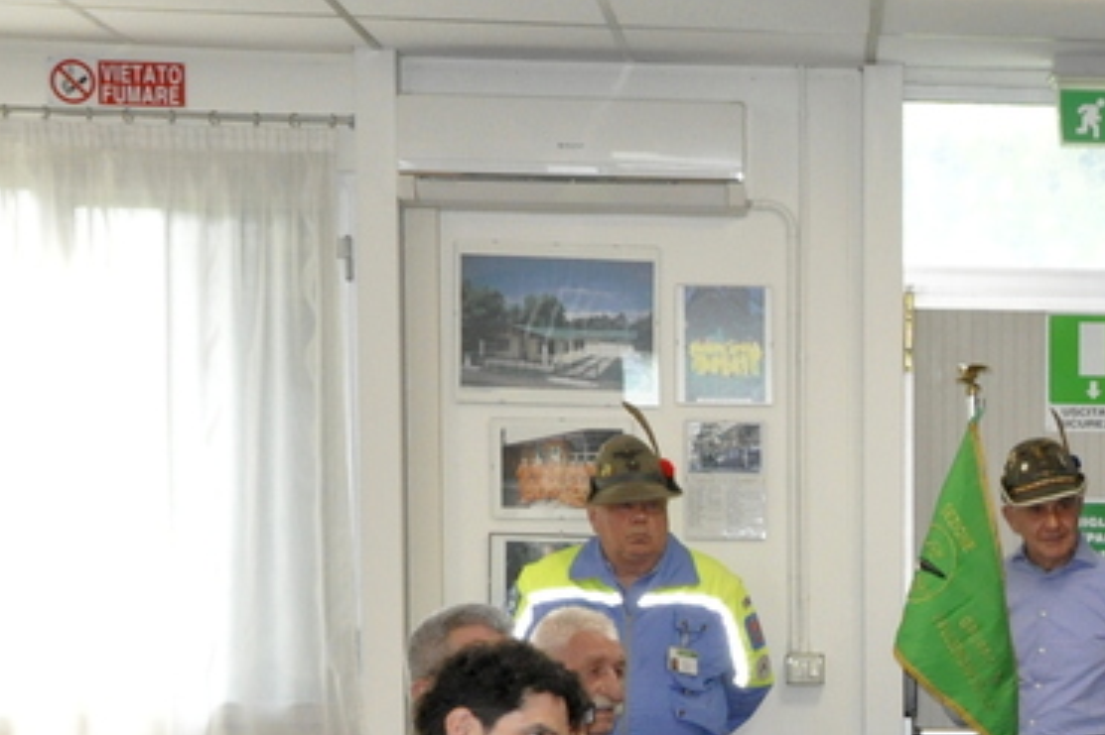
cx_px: 1230
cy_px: 797
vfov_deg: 13.3
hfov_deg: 19.3
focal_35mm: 101
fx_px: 3099
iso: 1600
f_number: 8
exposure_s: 1/60
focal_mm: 24
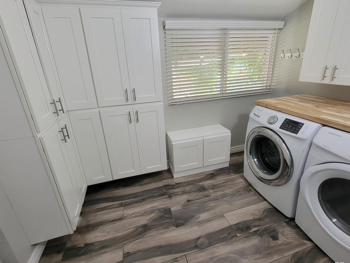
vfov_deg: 81.5
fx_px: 152
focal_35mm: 15
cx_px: 174
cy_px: 119
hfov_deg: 98.2
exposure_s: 1/60
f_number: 2.2
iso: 250
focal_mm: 2.2
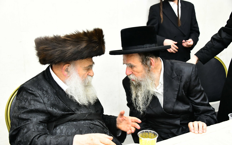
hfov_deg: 46.2
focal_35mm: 43
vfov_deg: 29.9
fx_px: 272
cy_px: 75
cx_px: 116
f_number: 5.6
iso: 4000
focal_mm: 42
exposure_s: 1/80
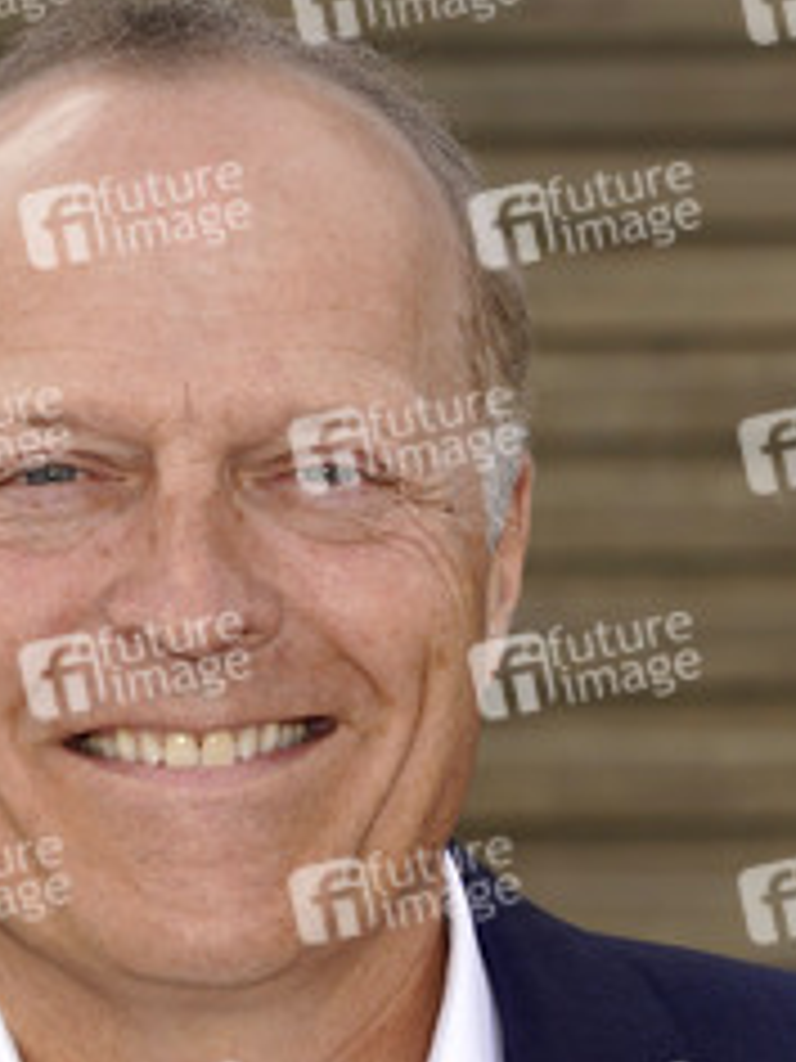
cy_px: 554
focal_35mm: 158
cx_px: 465
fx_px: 4844
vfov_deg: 12.5
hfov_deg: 9.4
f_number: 7.1
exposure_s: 1/200
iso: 100
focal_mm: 86
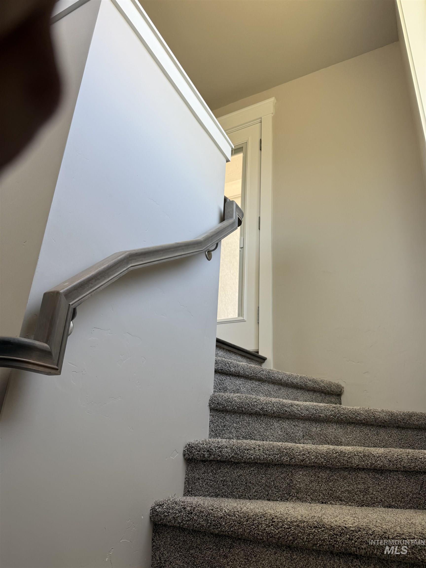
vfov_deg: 71.6
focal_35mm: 24
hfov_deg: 56.8
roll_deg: -4.2
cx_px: 213
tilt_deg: +23.1
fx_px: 394
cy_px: 284
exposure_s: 1/134
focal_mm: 6.76
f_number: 1.78
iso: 50
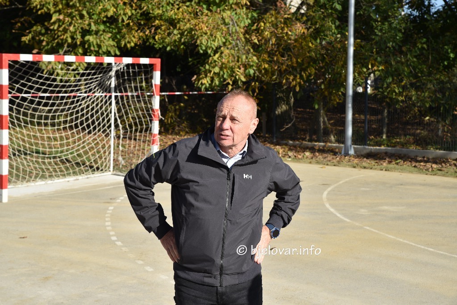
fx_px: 889
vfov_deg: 19.5
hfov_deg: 28.8
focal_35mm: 70
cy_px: 152
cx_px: 228
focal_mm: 70
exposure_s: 1/200
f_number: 9
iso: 100
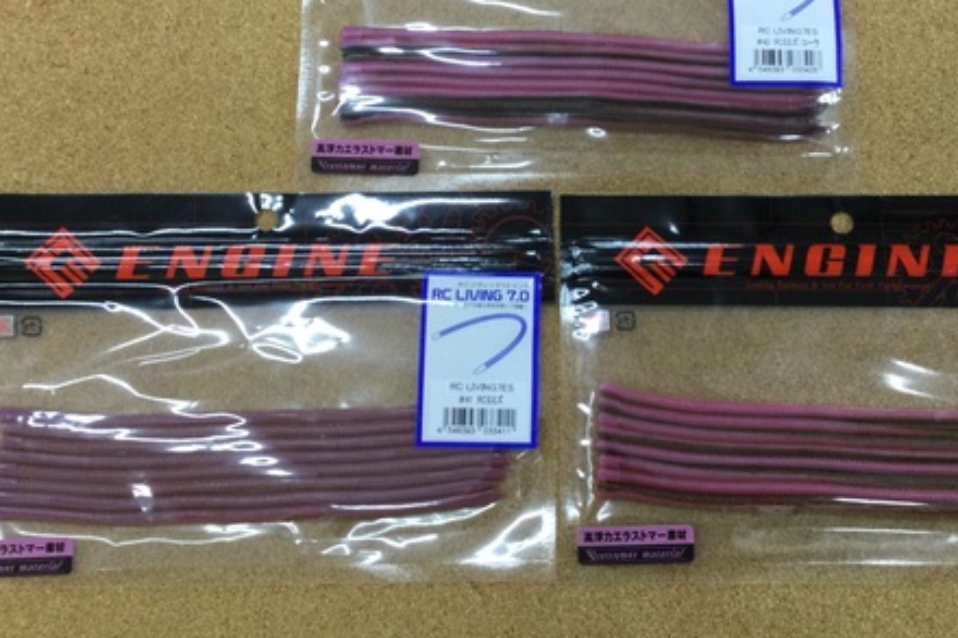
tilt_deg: -78.2
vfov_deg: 30.2
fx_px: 1170
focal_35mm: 44
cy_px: 203
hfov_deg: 44.4
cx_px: 549
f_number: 2.4
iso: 25
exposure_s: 1/30
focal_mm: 3.3
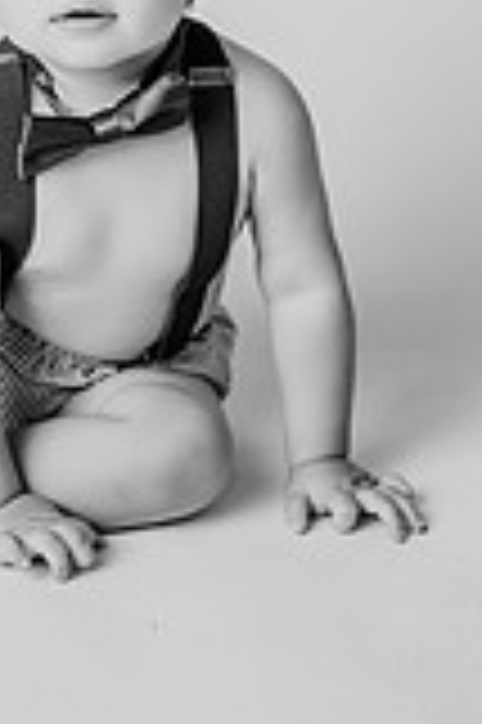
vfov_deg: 14.3
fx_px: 2818
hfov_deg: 9.8
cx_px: 95
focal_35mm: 140
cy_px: -81
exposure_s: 1/160
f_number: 2.2
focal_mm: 50
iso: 100
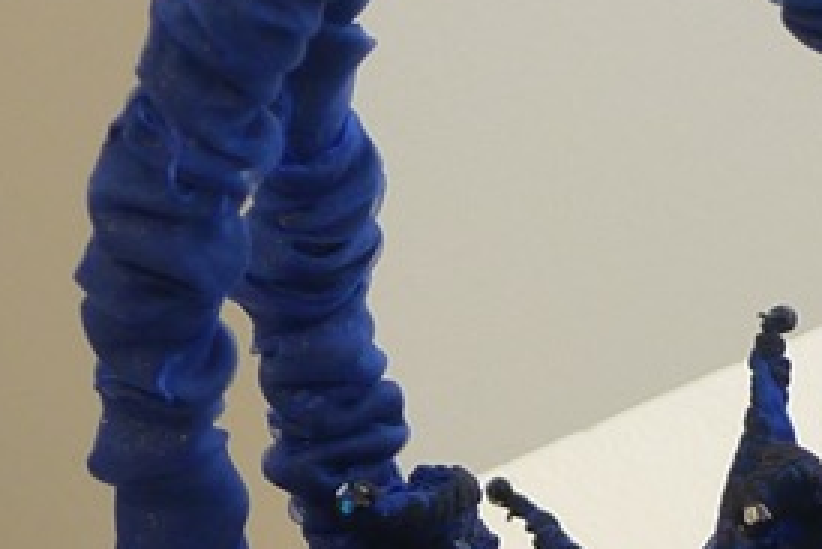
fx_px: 4592
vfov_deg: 6.7
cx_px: 741
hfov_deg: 10.2
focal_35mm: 201
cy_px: 852
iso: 125
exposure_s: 1/80
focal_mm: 9.2
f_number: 2.5
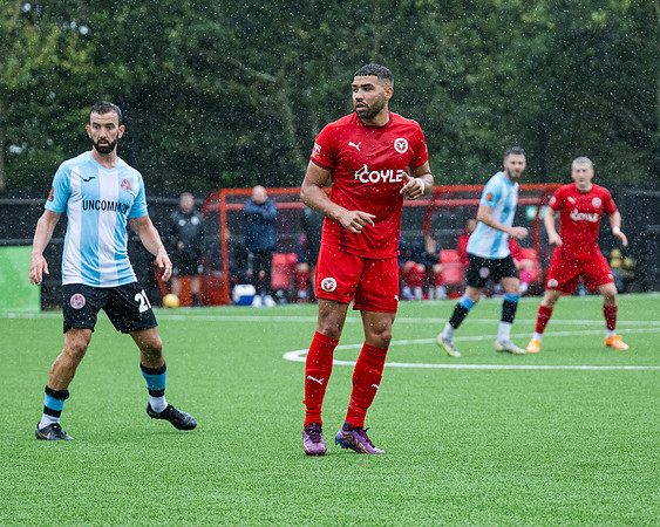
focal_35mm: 237
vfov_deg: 6.5
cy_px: 260
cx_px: 319
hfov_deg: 8.2
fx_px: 4625
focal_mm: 135
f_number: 4
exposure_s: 1/2000
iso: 1000
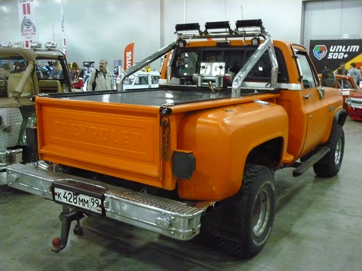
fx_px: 366
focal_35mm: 35
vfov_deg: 40.7
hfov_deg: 52.6
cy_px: 136
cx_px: 181
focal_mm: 5.8
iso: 800
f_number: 2.8
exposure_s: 1/20
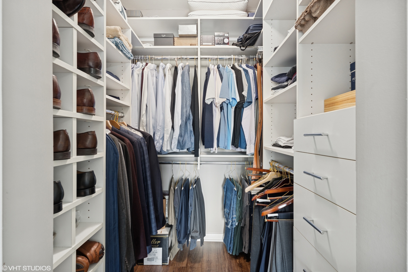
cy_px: 136
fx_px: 193
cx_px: 204
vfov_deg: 70.4
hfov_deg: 93.3
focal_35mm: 17
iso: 320
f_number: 8
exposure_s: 1/3
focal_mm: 17
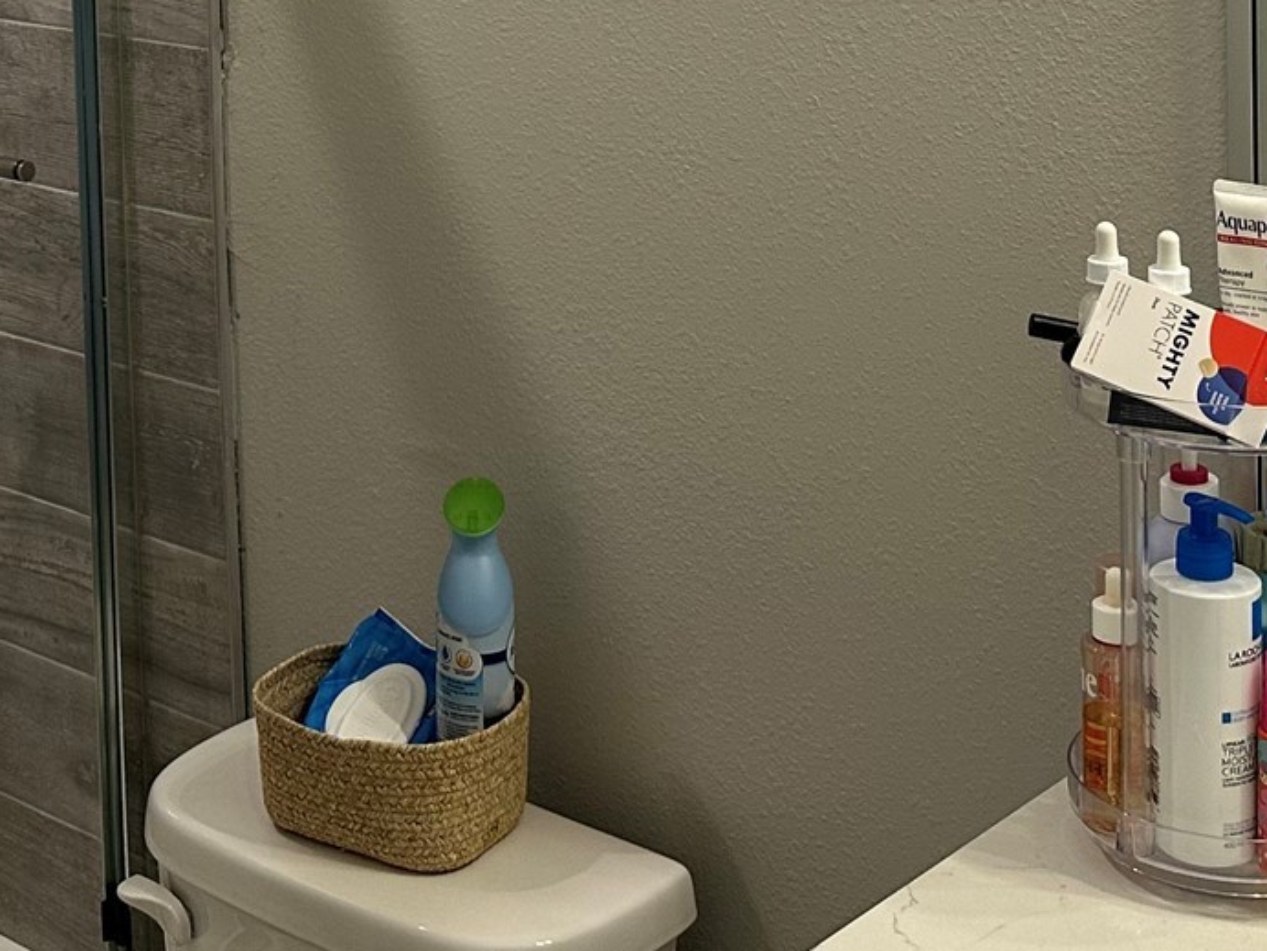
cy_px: -165
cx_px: 374
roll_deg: +1.5
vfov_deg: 19.6
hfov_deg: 27.2
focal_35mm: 71
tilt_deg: -4.0
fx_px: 2599
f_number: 1.78
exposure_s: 1/60
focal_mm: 6.86
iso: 125
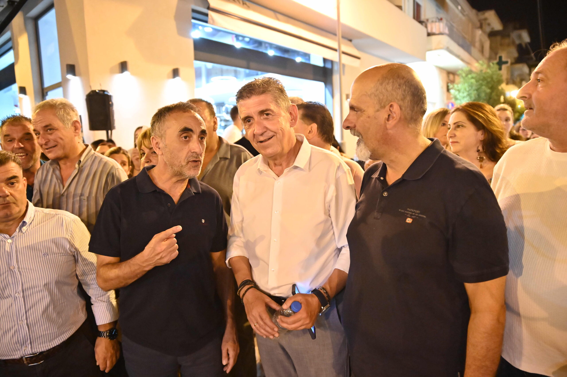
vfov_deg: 53.1
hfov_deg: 73.8
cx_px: 284
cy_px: 188
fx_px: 378
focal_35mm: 24
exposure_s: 1/160
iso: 8000
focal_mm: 24
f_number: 2.8
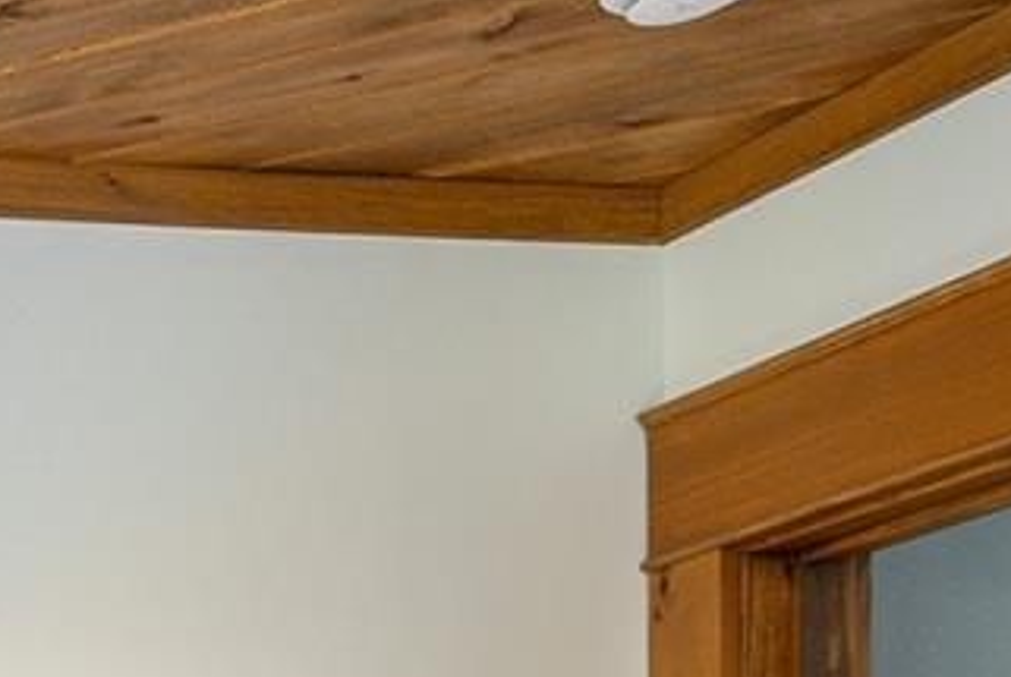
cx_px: -1124
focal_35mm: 105
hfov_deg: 15.0
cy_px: 1269
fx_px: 2958
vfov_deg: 11.9
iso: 320
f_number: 7.1
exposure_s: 1/10
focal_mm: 16.5
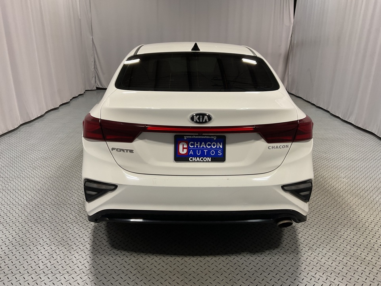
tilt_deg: -15.5
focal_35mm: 29
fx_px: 319
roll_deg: -0.5
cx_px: 190
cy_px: 143
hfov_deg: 61.7
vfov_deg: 48.2
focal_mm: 3
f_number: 1.8
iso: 64
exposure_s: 1/120
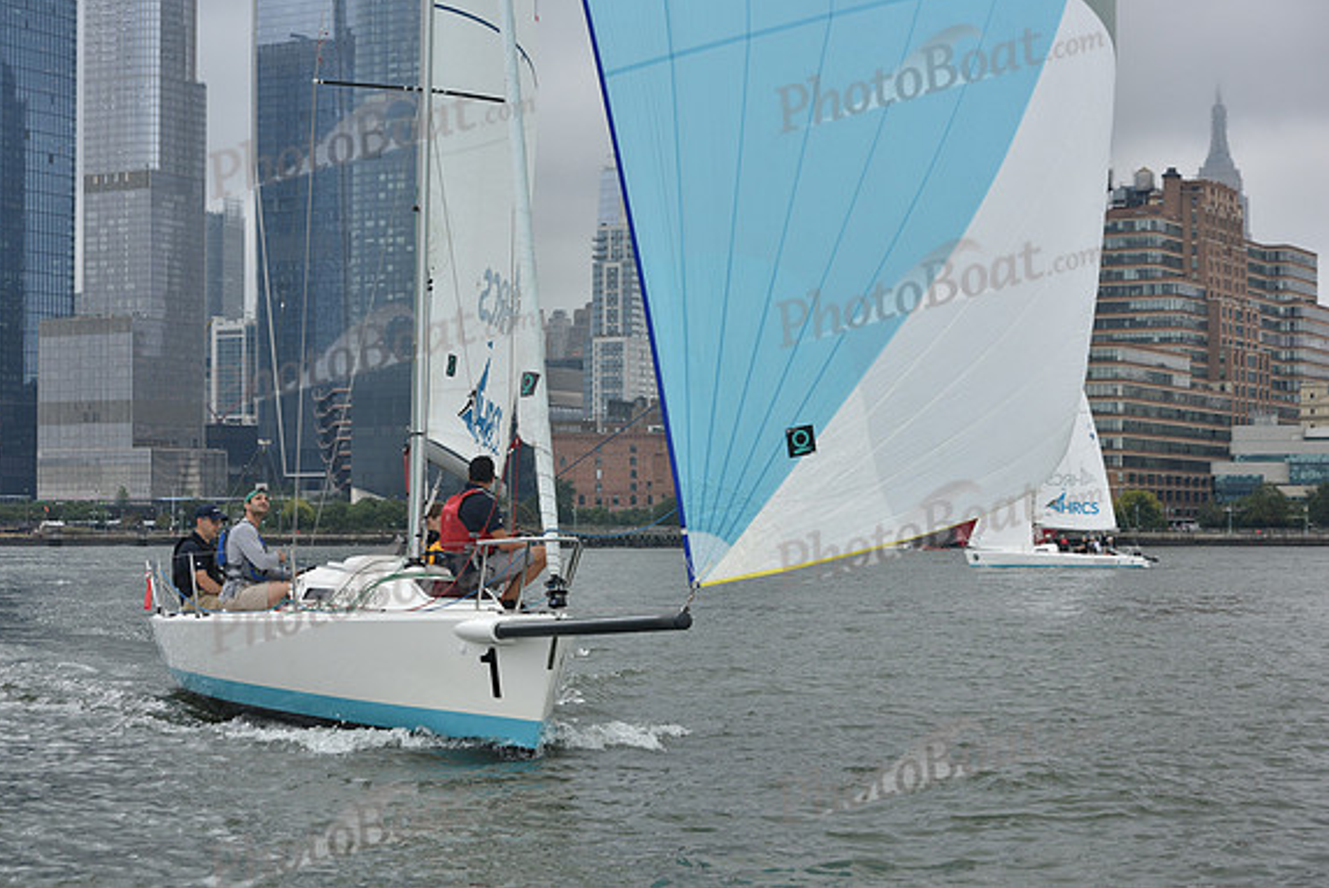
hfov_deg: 28.4
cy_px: 441
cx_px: 658
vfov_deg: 19.2
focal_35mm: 71
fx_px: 2622
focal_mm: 70
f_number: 8
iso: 400
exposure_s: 1/800
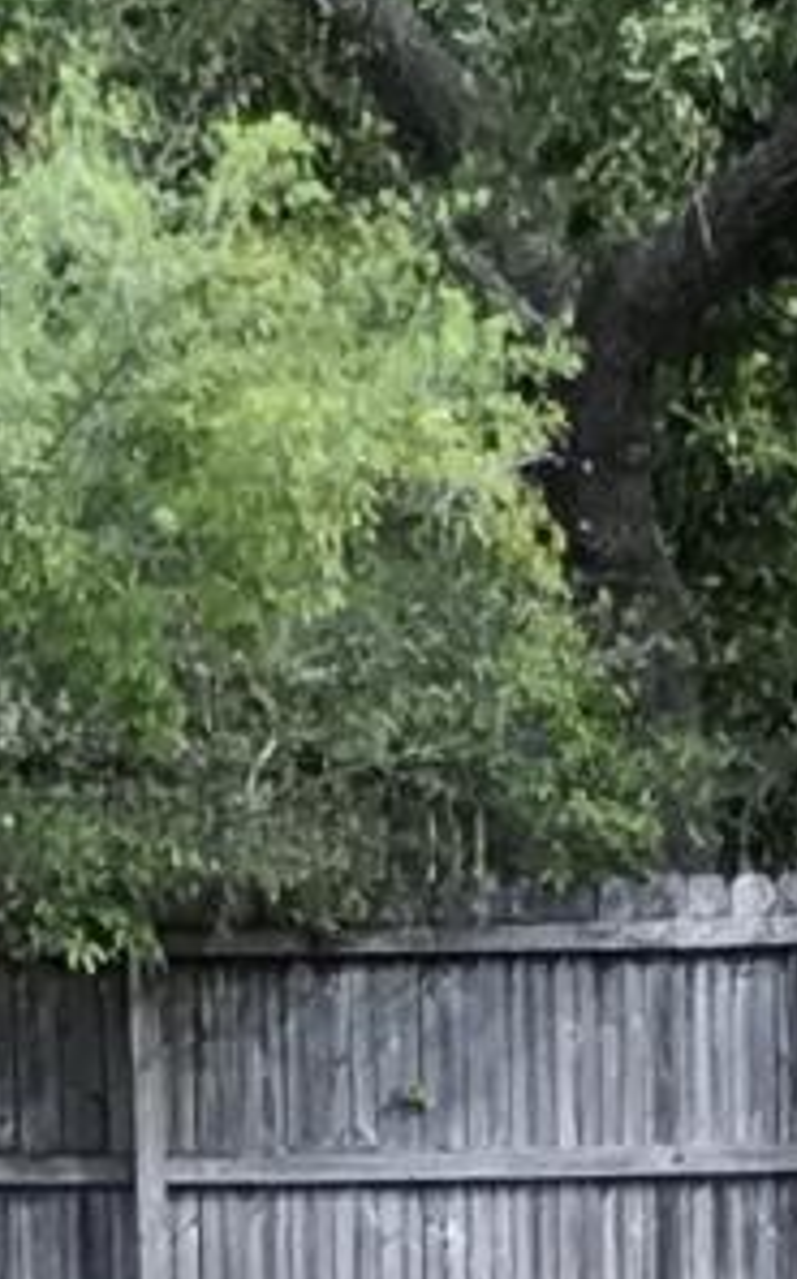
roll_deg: +0.1
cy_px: 2717
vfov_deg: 6.7
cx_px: 599
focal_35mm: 300
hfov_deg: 4.4
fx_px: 10451
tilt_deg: -9.0
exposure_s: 1/143
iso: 20
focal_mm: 3.99
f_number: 1.8
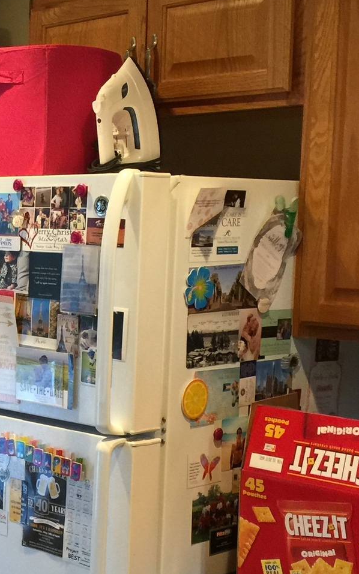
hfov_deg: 16.4
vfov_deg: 27.7
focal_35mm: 74
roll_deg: +0.4
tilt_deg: -8.2
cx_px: -143
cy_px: 375
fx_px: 1159
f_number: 2.2
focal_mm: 4.15
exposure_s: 1/15
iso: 64
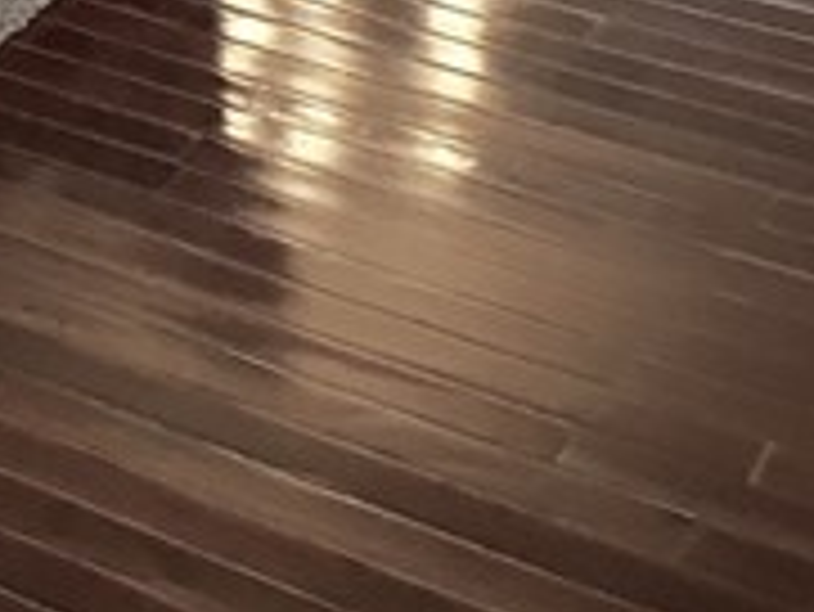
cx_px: -481
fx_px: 3859
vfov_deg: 8.4
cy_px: -819
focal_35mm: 164
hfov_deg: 11.4
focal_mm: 4.15
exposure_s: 1/30
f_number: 2.2
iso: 50
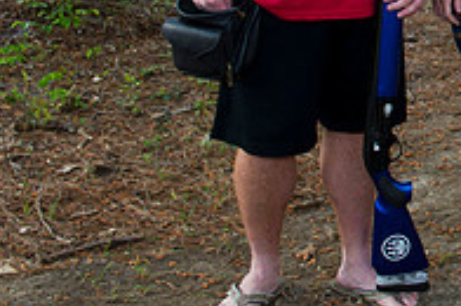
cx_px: 647
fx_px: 1023
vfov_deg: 16.3
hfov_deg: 22.0
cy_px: -64
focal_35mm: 80
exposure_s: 1/200
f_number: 8
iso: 400
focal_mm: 27
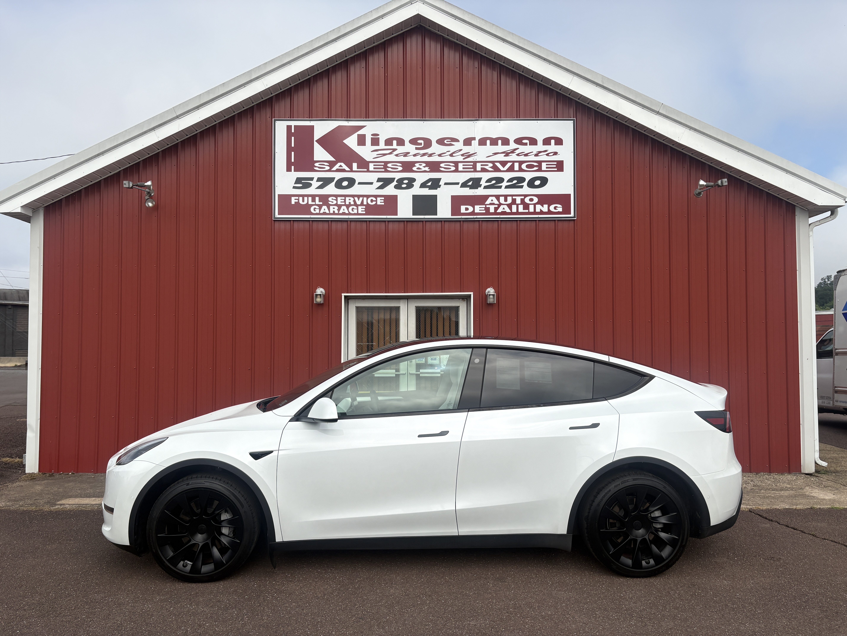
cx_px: 424
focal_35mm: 26
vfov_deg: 53.1
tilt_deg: +1.2
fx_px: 636
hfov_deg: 67.3
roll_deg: +0.5
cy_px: 318
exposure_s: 1/2985
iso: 50
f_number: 1.6
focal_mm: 5.96
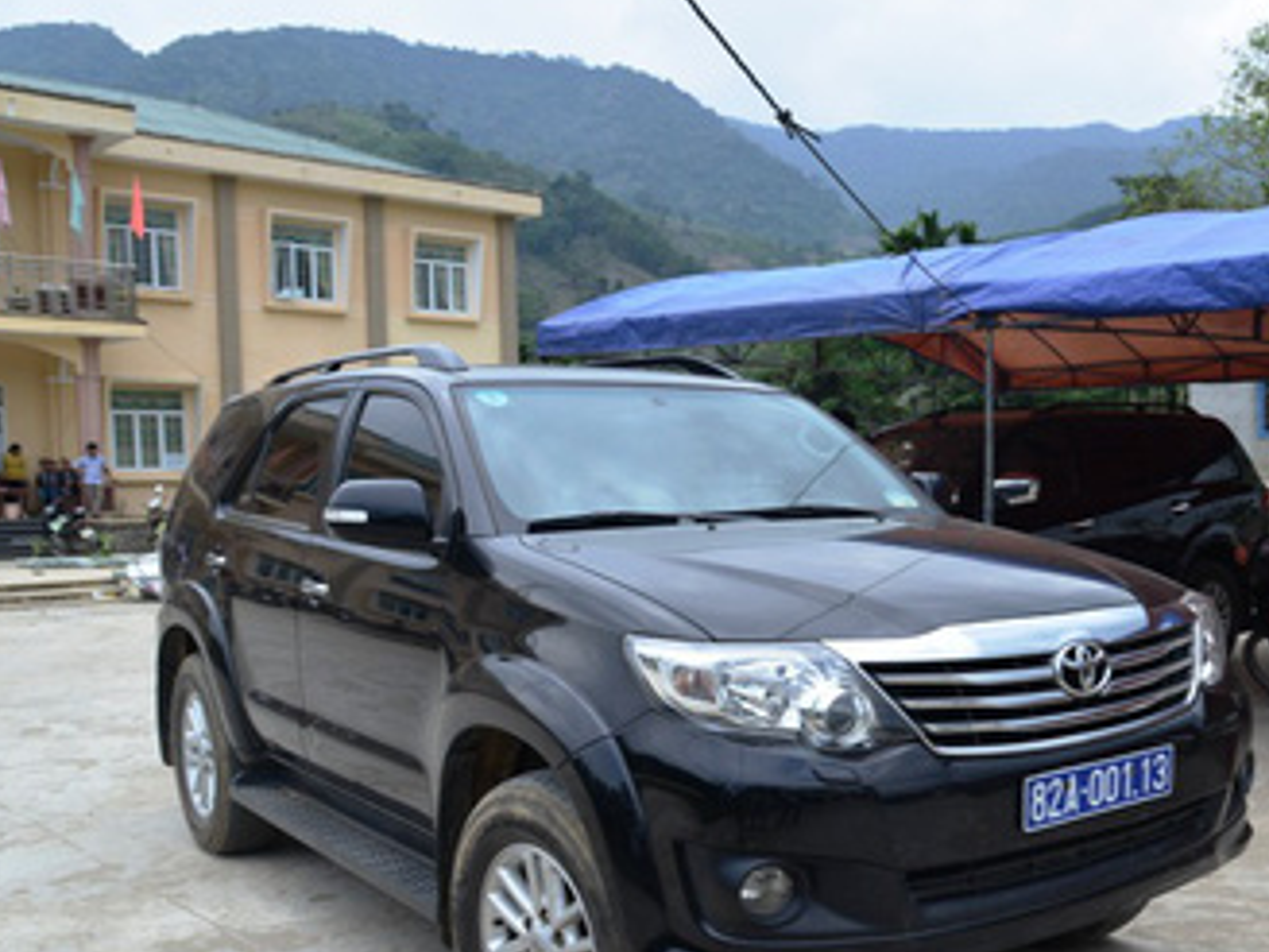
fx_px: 1393
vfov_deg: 37.6
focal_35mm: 38
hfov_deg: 47.4
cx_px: 929
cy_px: 577
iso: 200
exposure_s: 1/250
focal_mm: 24
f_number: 8
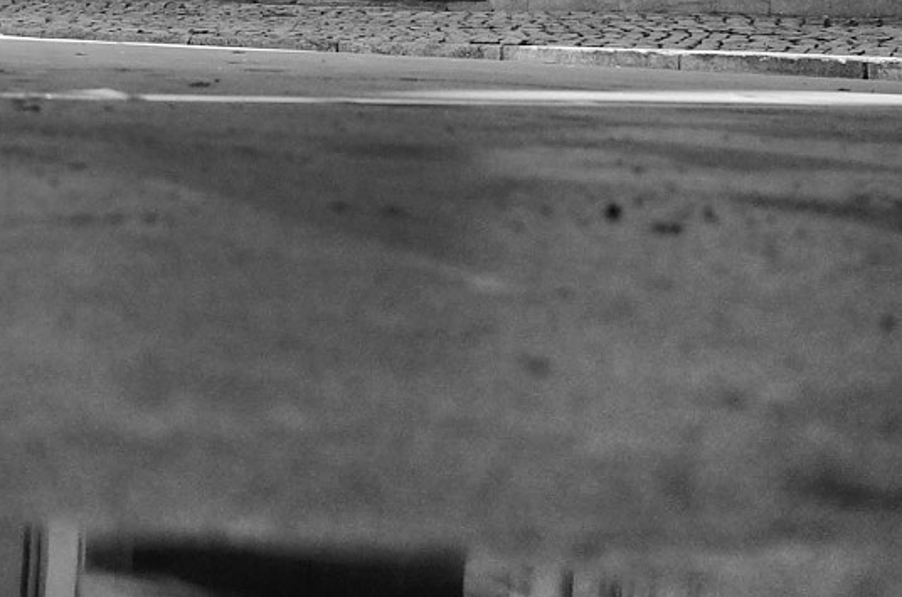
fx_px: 2675
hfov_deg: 18.5
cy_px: -106
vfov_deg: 12.5
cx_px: -37
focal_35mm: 107
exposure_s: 1/350
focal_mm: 18.3
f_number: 4
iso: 800
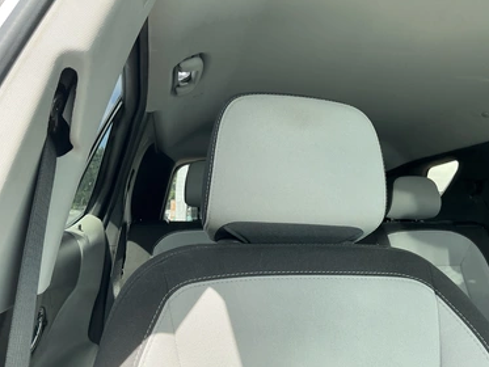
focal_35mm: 30
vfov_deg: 46.8
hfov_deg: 59.9
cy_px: 181
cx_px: 252
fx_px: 424
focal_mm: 3
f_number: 1.8
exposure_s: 1/172
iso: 32
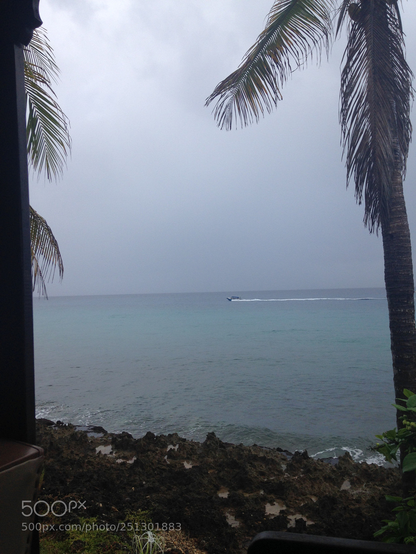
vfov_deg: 55.4
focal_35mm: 33
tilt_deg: +0.8
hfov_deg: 42.9
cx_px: 208
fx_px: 529
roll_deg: +2.0
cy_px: 277
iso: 50
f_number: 2.4
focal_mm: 4.12
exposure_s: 1/1085
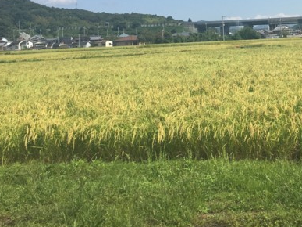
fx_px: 523
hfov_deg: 30.3
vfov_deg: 23.7
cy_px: 16
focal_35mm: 60
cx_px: 290
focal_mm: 4.15
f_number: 2.2
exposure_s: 1/2137
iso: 25
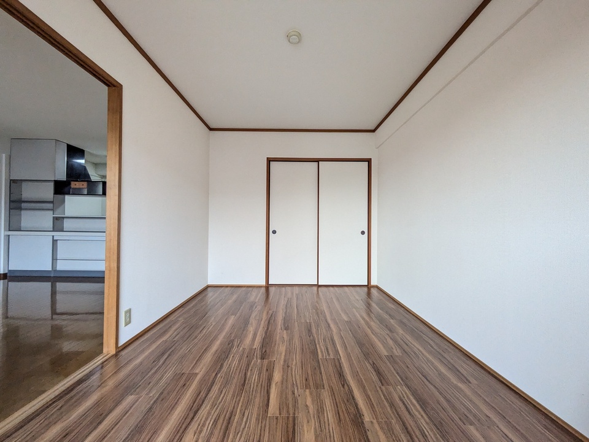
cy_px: 221
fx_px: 238
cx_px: 294
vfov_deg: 85.7
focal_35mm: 14
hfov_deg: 102.1
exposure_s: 1/60
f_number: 2.2
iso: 466
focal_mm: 1.83
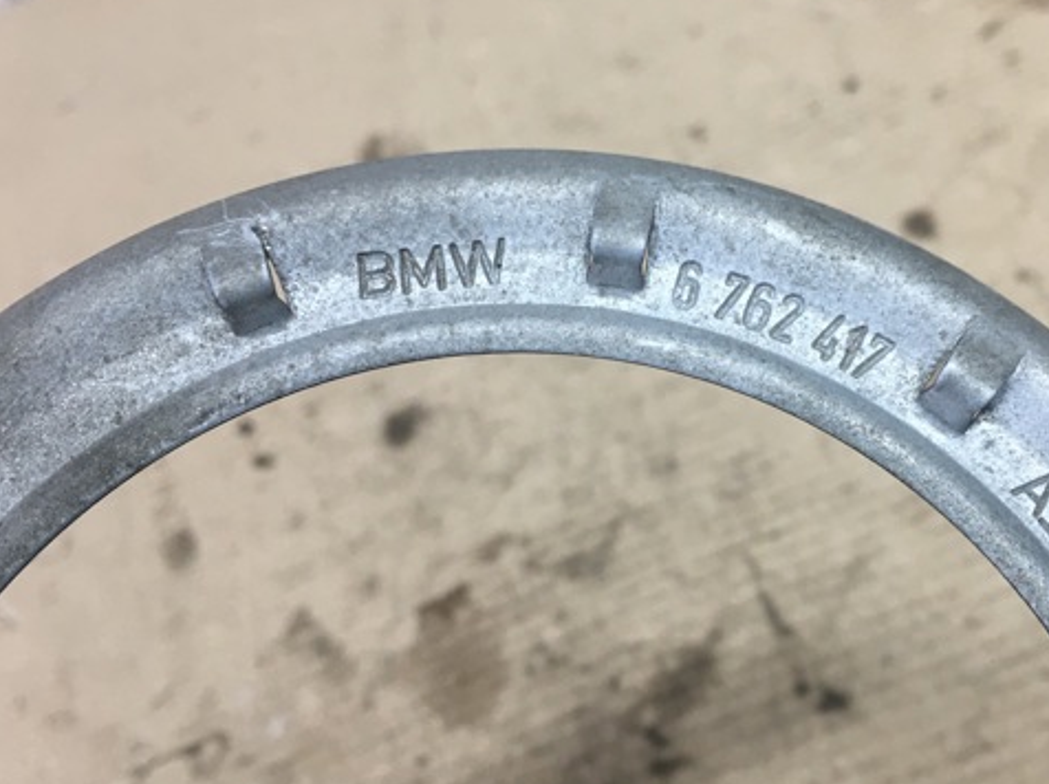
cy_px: 389
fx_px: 1181
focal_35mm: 39
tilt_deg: -45.8
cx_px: 666
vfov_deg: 36.8
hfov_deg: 47.4
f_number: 2.2
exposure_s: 1/33
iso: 40
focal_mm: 4.15
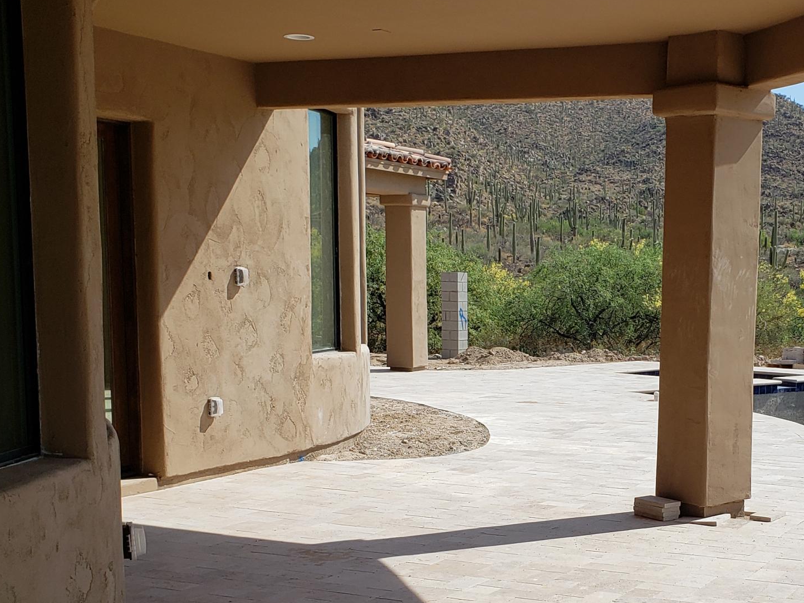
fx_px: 1254
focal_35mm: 54
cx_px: 633
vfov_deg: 26.7
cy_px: 458
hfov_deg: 34.5
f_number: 2.4
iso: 50
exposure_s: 1/1930
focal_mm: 4.3
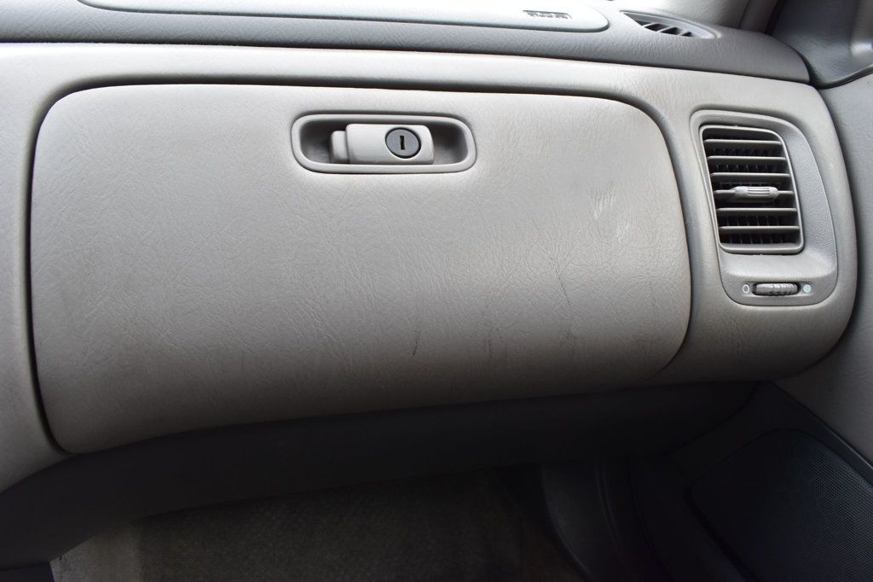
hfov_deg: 61.9
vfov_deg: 43.6
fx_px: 727
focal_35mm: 30
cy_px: 291
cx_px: 436
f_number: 8
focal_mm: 20
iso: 400
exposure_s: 1/60
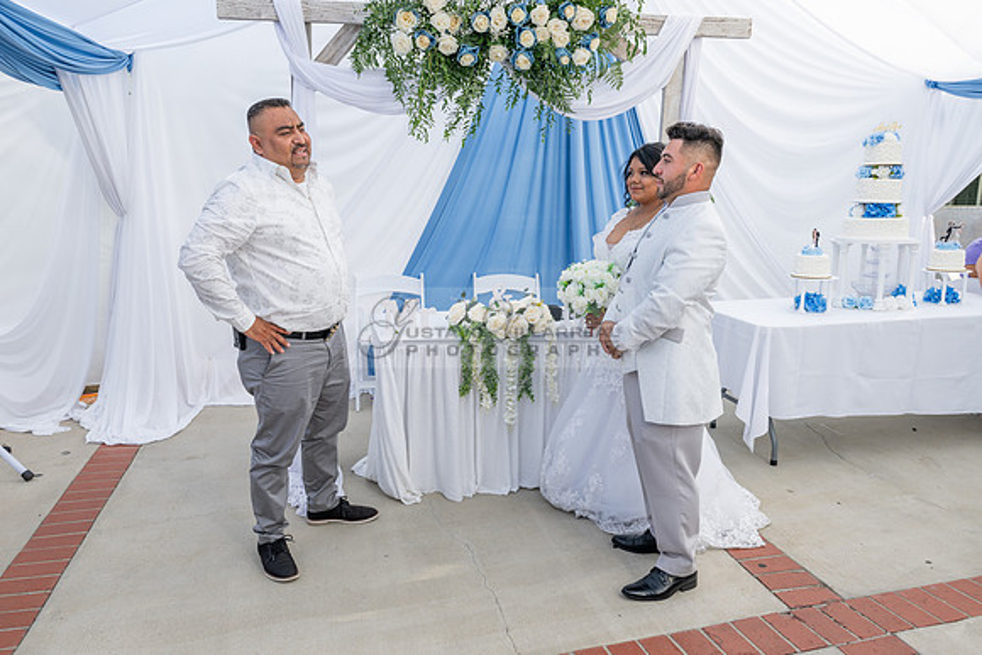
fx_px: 764
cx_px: 491
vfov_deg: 46.4
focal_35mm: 28
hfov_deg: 65.5
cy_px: 328
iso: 200
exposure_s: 1/125
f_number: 8
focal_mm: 28
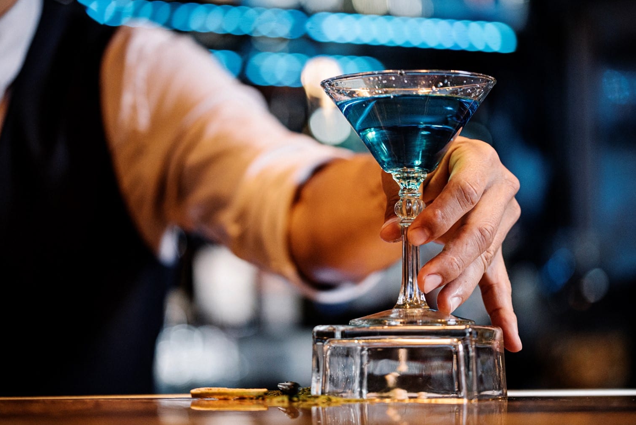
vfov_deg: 12.1
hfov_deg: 18.1
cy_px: 214
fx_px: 1997
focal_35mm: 113
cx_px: 301
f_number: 3
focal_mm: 105
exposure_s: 1/100
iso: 500
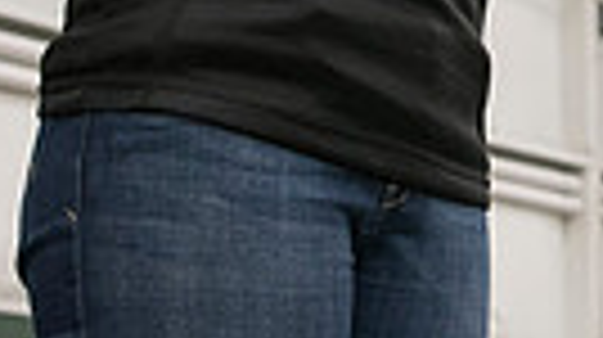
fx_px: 1741
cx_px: 594
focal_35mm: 109
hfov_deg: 19.1
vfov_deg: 10.2
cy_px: -336
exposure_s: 1/200
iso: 3200
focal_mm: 24
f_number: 3.2
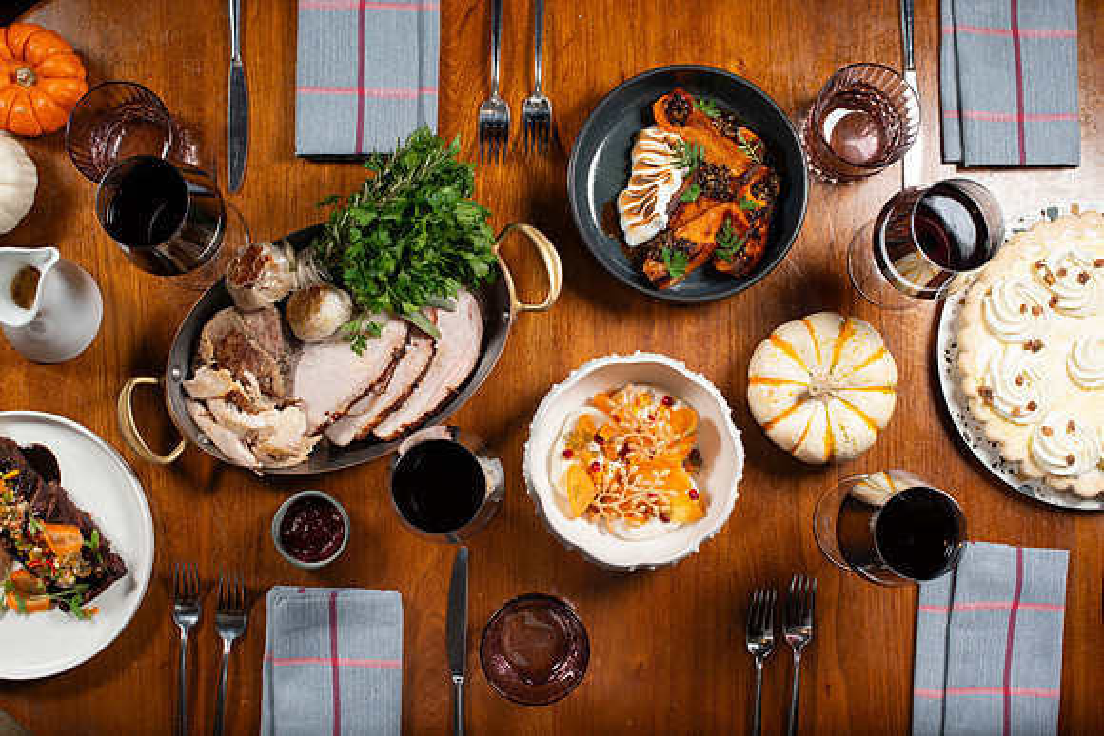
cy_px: 368
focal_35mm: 52
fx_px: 1593
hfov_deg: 38.2
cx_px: 541
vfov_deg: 26.0
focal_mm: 50
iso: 200
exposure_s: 1/250
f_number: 6.3
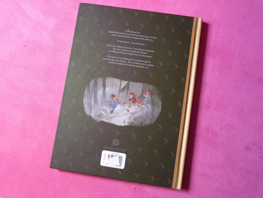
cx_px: 132
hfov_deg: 50.1
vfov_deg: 38.7
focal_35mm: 37
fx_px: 281
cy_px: 99
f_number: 3
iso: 400
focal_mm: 6.6
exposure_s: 1/13
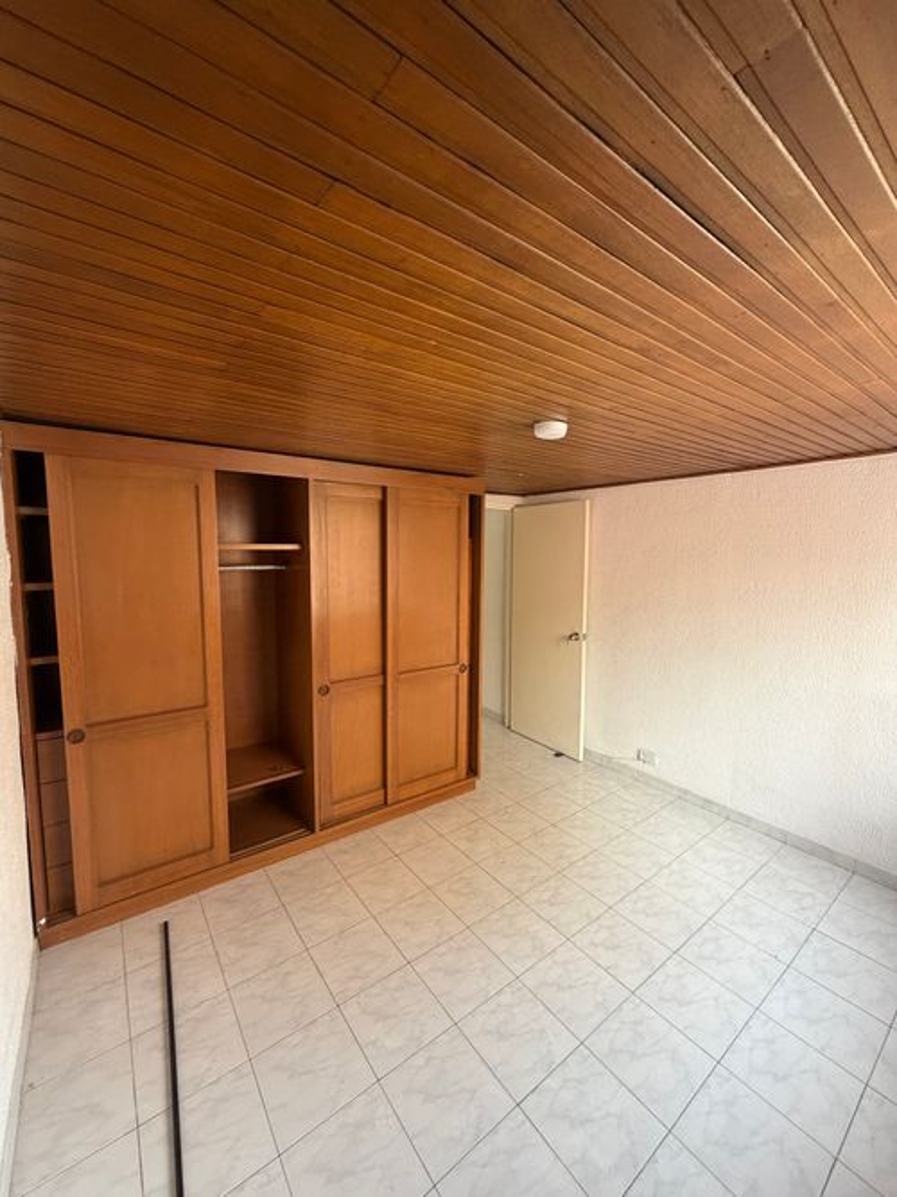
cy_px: 598
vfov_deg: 102.1
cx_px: 448
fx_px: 484
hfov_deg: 85.7
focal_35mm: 14
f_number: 2.2
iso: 250
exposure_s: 1/121
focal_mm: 2.22
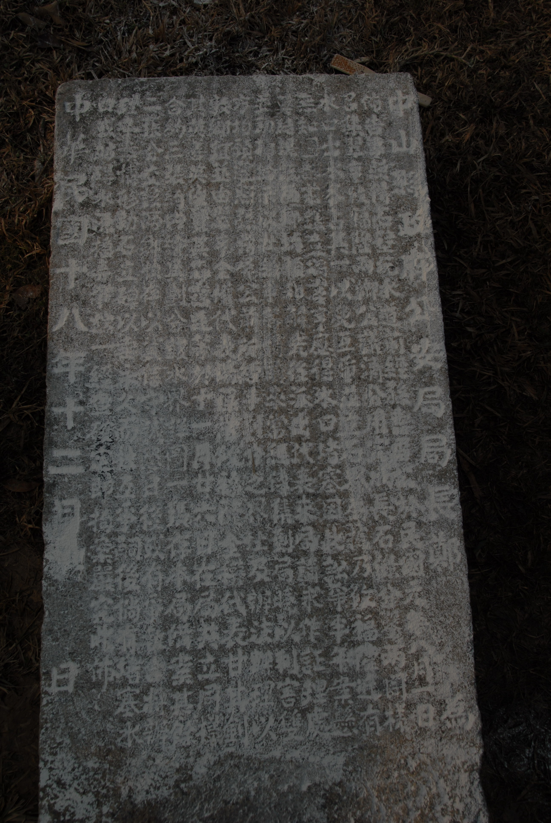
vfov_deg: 57.2
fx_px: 755
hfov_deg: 40.1
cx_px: 276
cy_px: 412
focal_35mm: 33
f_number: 9
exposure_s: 1/320
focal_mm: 22
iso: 100
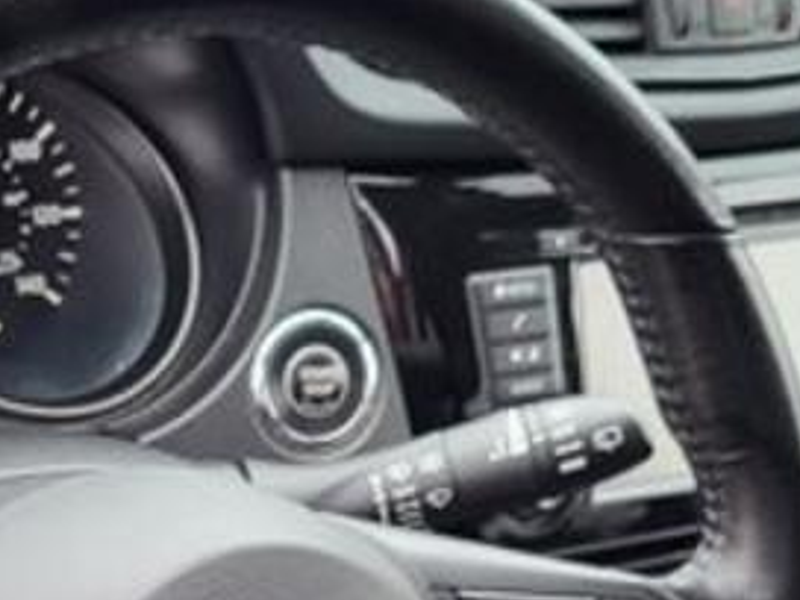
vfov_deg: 14.6
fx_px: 2265
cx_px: 132
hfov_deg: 19.8
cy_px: 724
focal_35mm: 98
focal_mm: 5.4
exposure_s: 1/120
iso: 80
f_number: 1.8
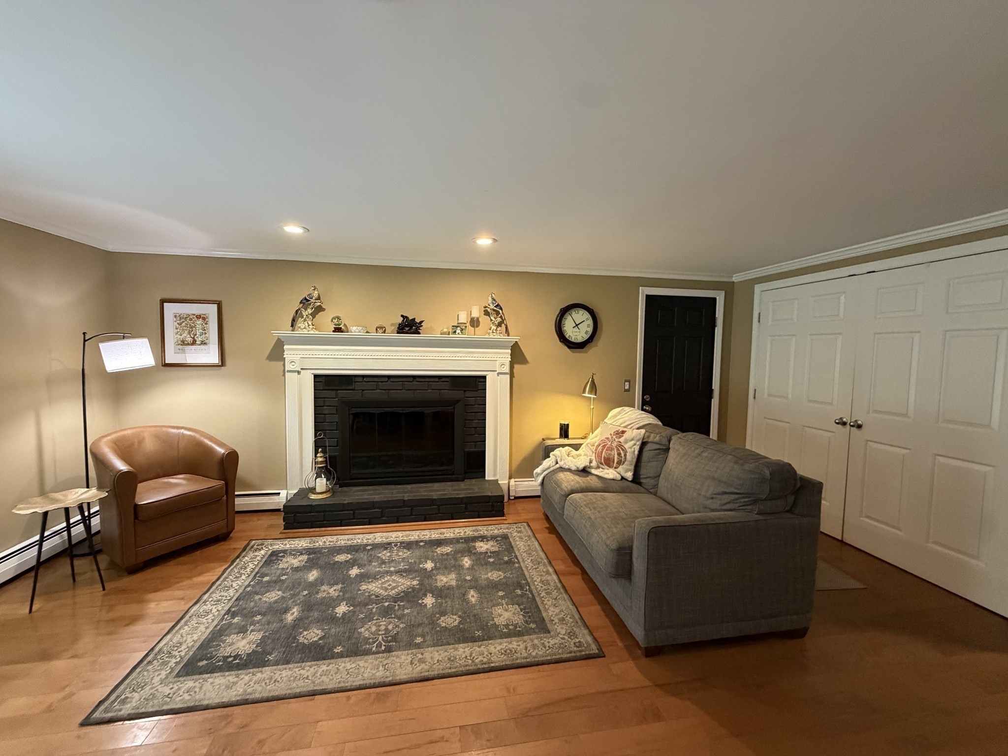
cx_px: 504
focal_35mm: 14
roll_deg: -0.4
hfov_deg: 102.1
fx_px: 408
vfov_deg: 85.7
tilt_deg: -3.8
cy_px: 378
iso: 500
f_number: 2.2
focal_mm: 2.22
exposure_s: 1/60
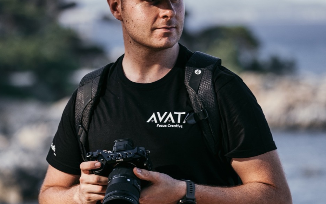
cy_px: 92
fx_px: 2265
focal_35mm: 255
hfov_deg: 8.2
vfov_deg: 5.1
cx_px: 163
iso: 125
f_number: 2.8
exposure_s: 1/900
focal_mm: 110.6
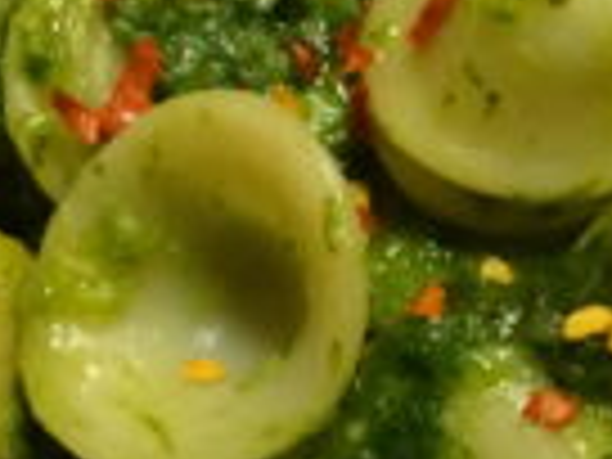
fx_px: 2263
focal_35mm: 128
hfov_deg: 15.1
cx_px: 639
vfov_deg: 11.5
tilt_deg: -50.4
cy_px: 364
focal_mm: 4.15
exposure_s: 1/33
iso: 250
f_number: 2.2
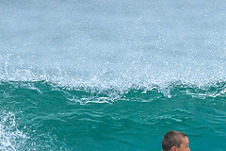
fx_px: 14011
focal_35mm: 2232
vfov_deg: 0.6
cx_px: 142
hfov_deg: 0.9
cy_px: 190
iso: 2200
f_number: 6.3
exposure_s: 1/3200
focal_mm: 800
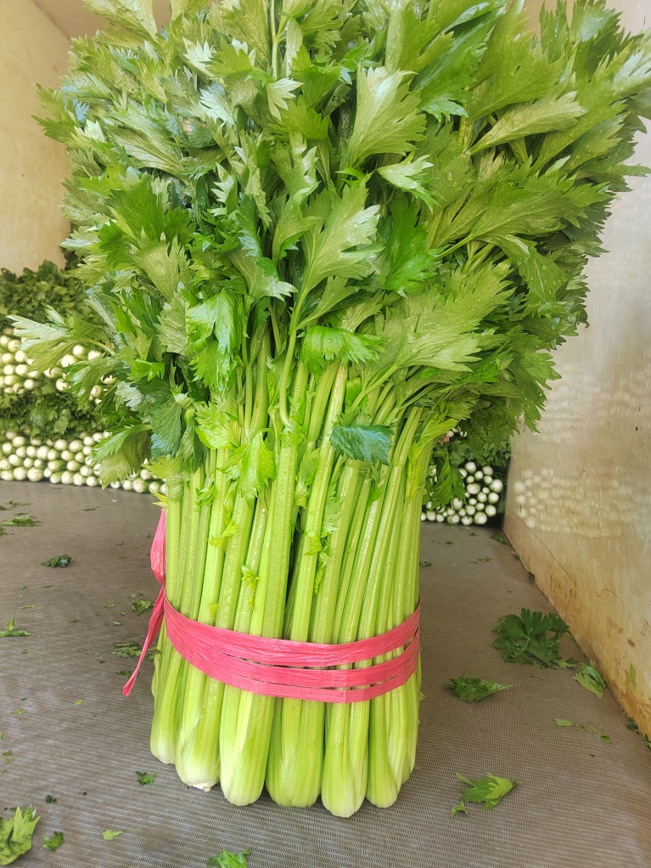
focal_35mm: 24
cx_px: 314
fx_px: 602
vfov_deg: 71.6
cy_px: 417
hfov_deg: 56.8
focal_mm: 5.52
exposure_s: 1/100
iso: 550
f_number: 1.9
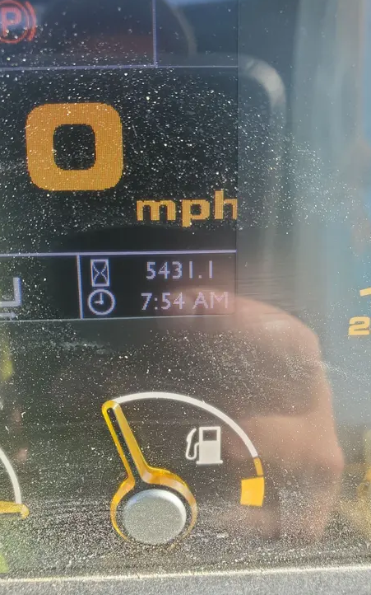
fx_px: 453
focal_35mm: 28
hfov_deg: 44.5
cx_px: 165
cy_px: 294
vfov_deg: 66.5
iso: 64
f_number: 2.4
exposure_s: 1/120
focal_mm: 4.3
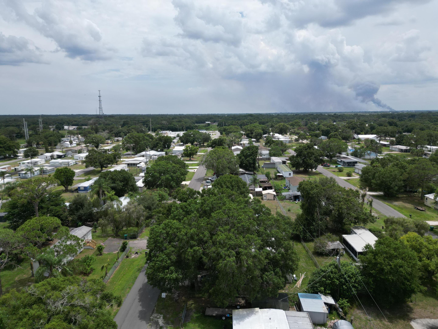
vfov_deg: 56.8
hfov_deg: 71.6
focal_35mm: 24
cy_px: 164
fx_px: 304
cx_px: 219
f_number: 1.7
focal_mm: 6.72
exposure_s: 1/4000
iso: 120
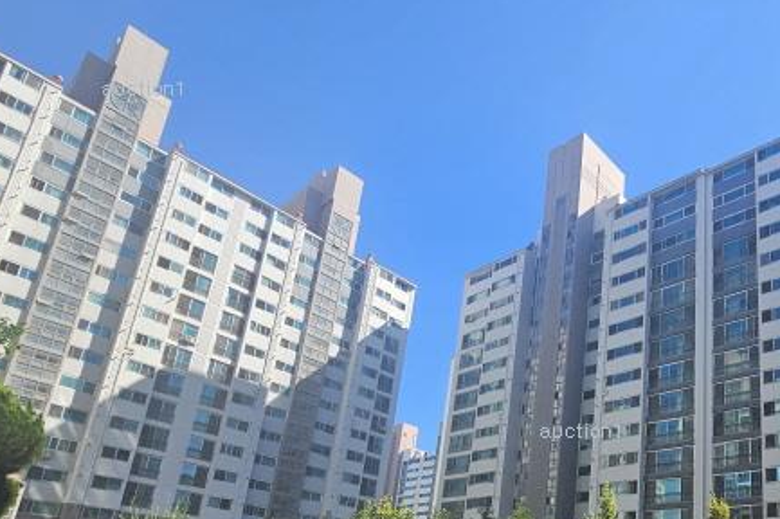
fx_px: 541
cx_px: 580
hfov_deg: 67.3
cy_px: 443
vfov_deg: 47.3
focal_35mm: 25
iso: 50
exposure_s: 1/1073
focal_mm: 2.2
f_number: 2.2
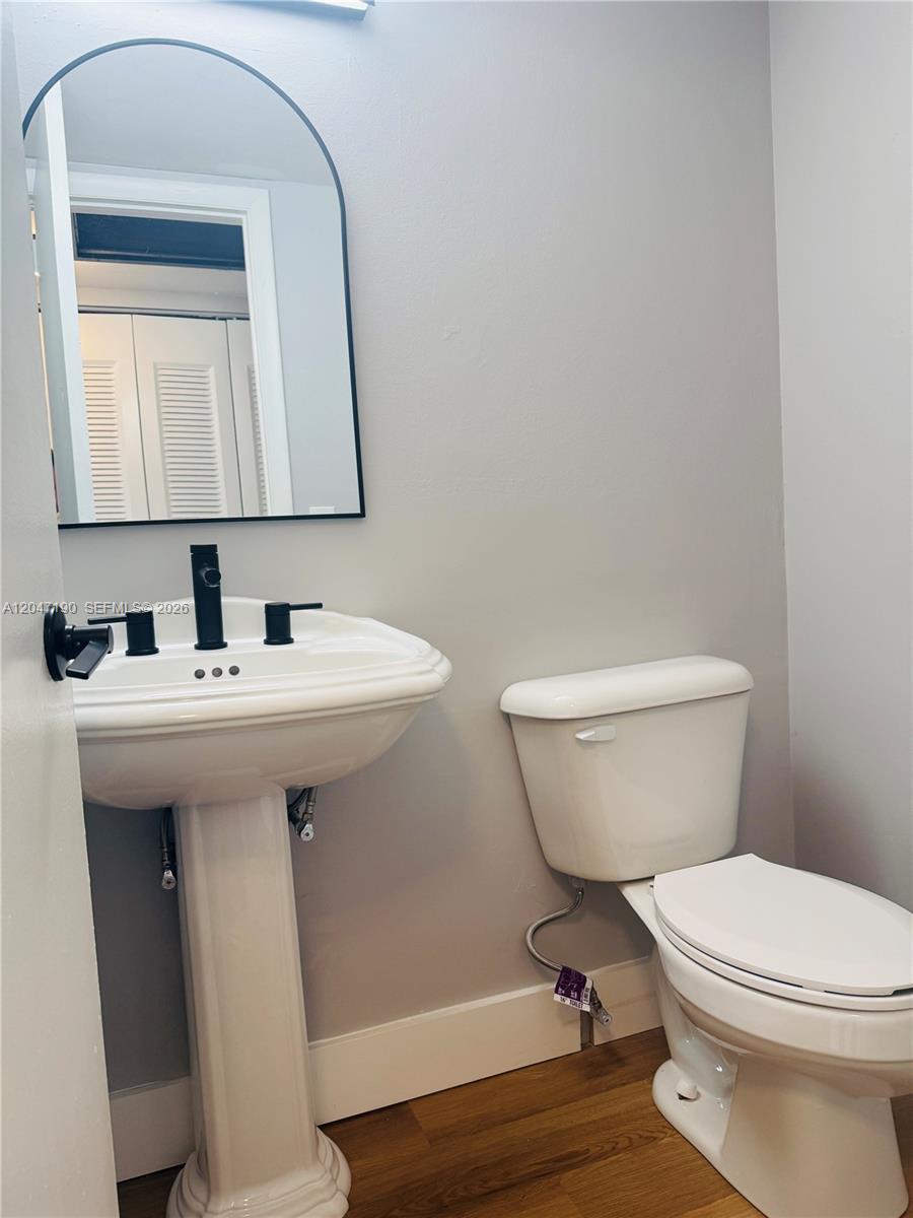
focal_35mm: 24
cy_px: 609
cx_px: 456
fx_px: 844
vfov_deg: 71.6
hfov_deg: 56.8
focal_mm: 6.76
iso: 125
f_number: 1.78
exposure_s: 1/120
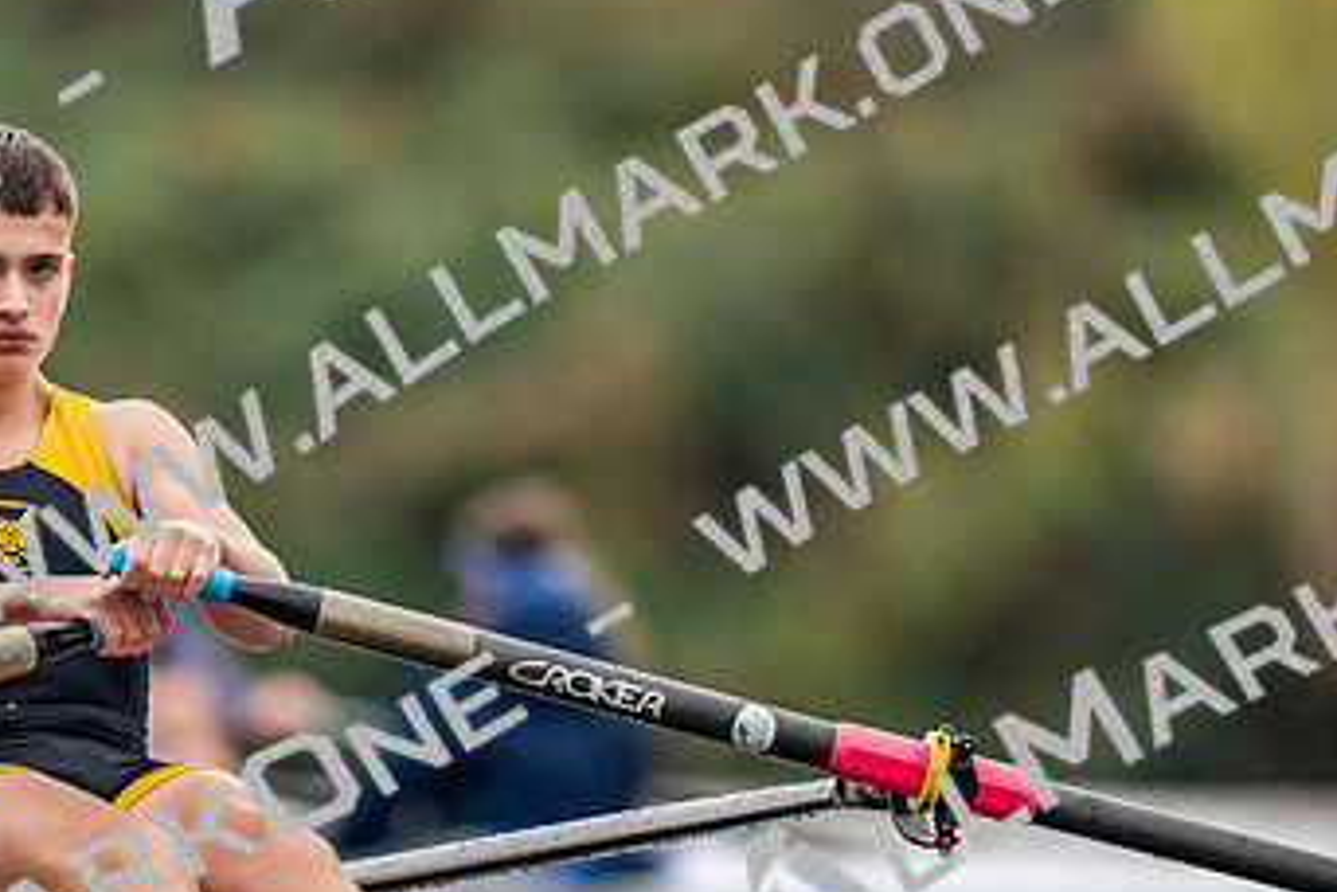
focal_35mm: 1018
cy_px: 640
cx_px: 410
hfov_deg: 2.0
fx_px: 37804
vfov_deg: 1.4
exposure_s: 1/2500
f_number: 4
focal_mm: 600
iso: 2500
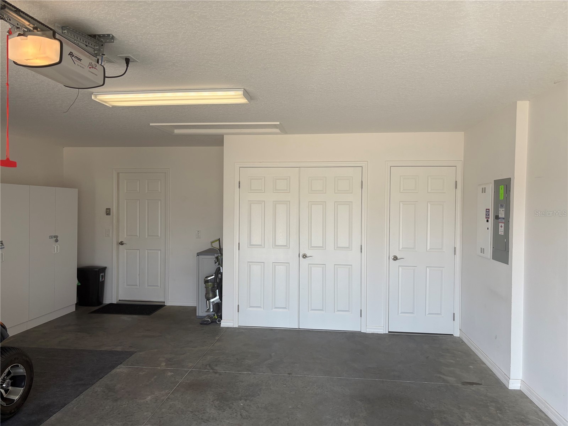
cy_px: 213
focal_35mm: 26
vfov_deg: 53.1
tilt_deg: -0.5
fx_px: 427
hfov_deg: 67.3
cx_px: 284
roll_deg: -0.3
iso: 50
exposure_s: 1/450
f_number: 1.6
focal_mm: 5.96
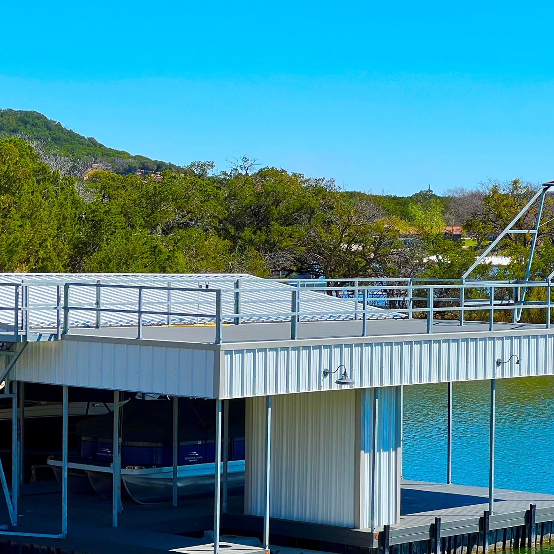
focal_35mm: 118
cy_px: 354
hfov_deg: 14.7
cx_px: 133
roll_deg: -0.4
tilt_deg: -3.2
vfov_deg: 14.8
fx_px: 2137
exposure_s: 1/626
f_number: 2.8
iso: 32
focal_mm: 9
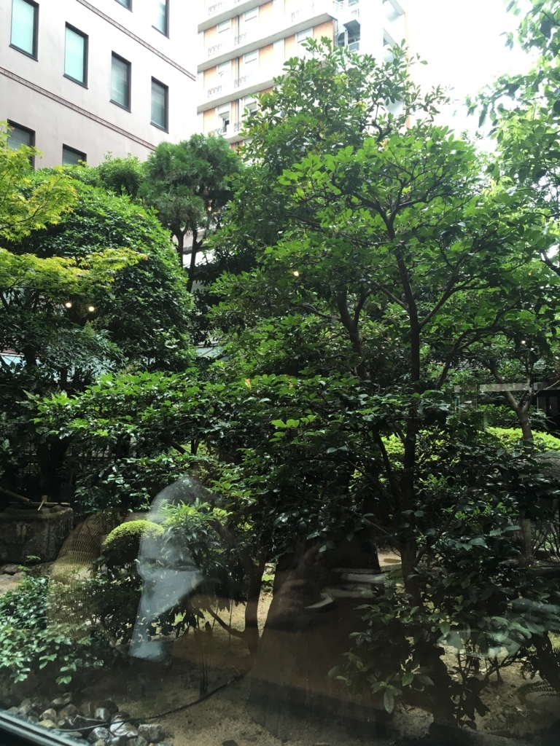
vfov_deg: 61.7
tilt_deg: +4.2
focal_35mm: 29
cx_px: 280
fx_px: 626
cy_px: 373
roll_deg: +0.7
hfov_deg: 48.2
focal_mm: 4.15
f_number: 2.2
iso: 32
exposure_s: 1/40
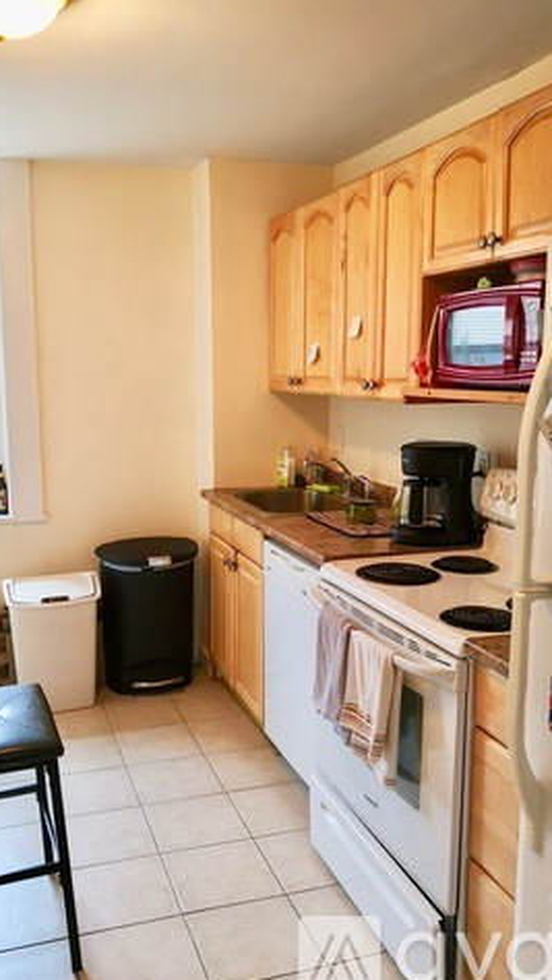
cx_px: 245
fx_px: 806
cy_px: 482
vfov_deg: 62.6
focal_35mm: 31
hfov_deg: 37.8
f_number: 1.6
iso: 400
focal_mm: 3.95
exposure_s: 1/100
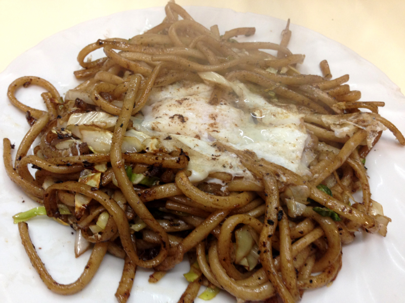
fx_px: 386
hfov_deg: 55.4
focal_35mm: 33
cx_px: 202
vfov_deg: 42.9
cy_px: 152
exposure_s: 1/20
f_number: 2.4
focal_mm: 4.13
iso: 125
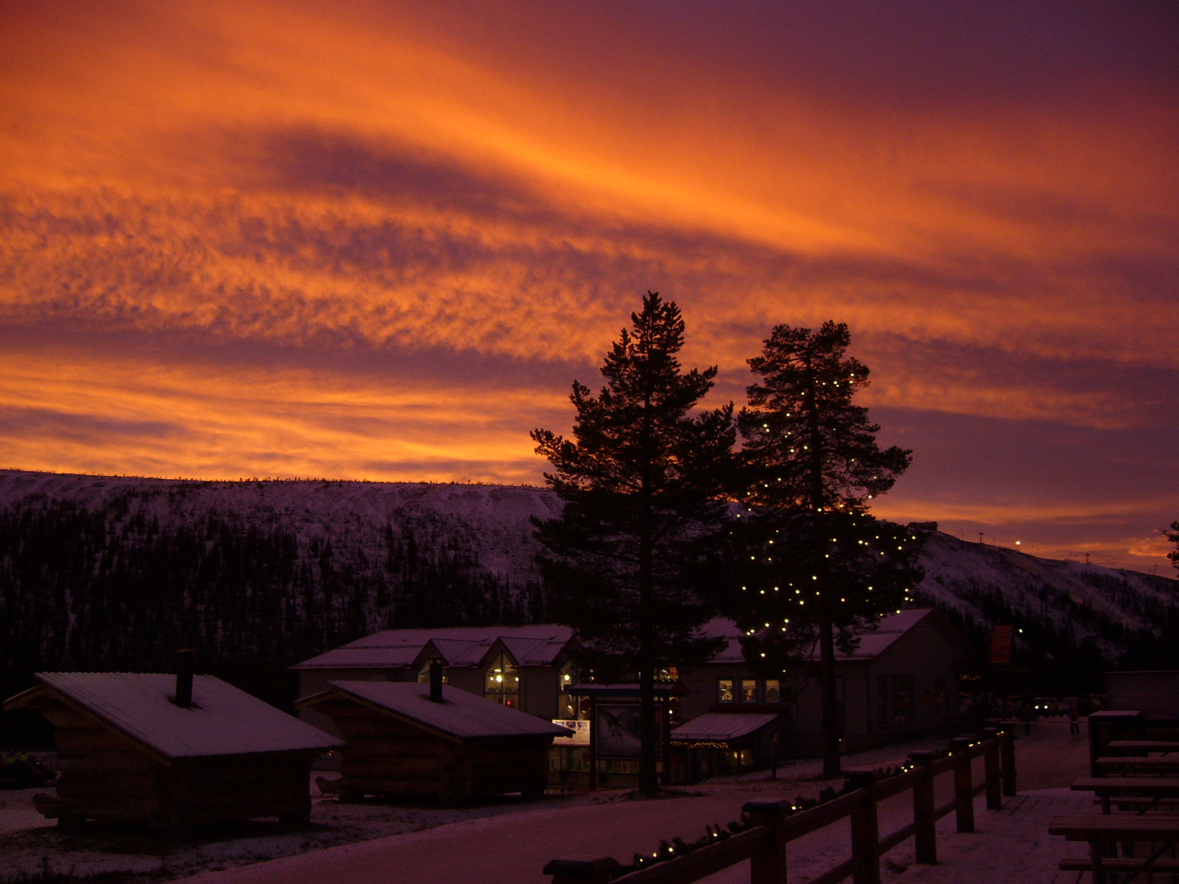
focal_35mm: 35
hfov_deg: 52.6
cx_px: 590
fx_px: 1192
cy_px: 442
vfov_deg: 40.7
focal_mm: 5.8
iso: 100
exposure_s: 1/80
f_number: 2.8
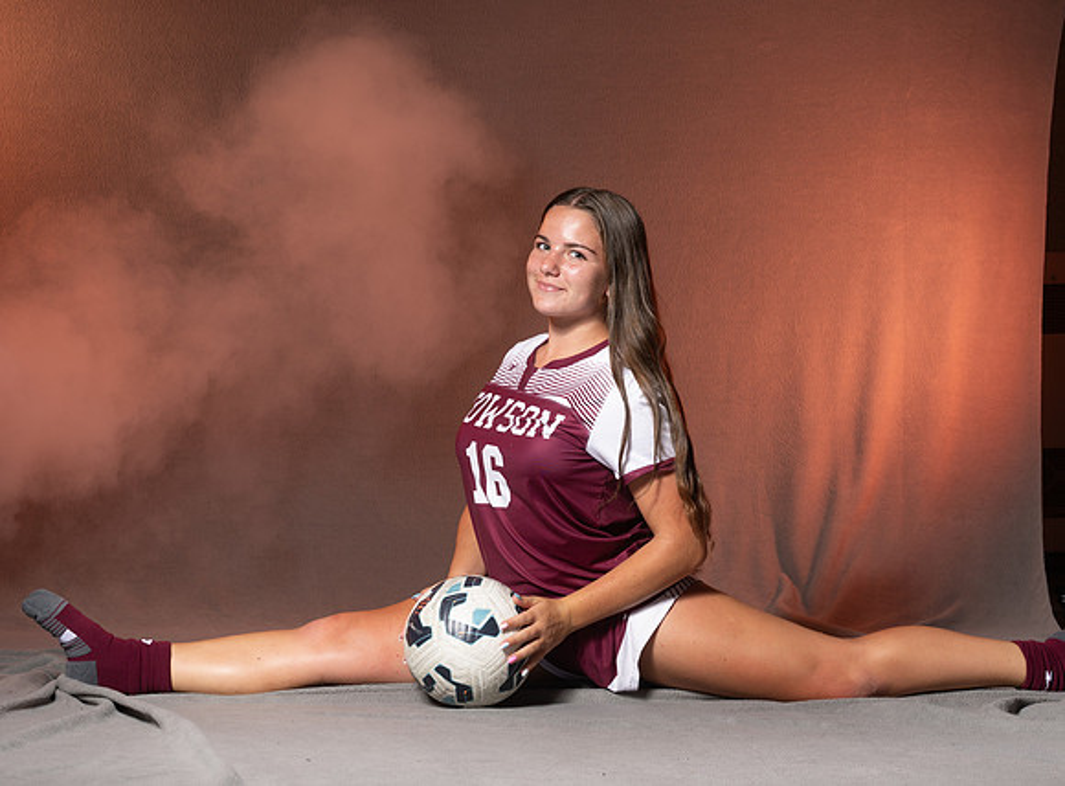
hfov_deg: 18.0
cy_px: 360
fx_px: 3359
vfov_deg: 13.3
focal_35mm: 110
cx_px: 488
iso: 80
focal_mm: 70
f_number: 8
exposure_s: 1/200
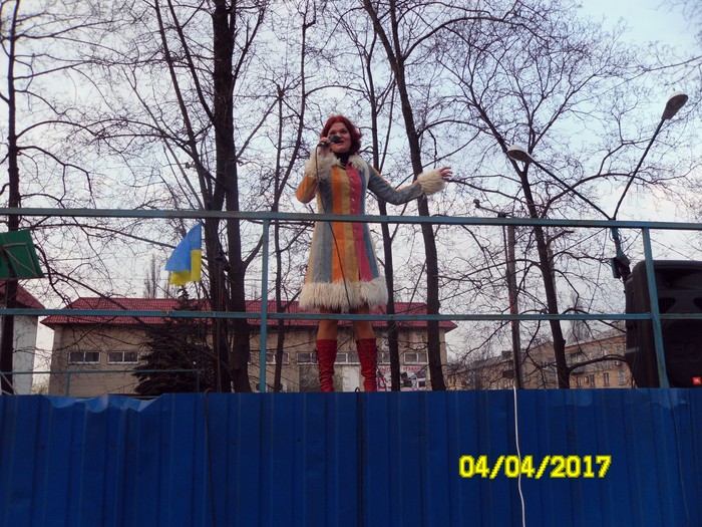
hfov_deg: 52.6
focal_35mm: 35
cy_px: 264
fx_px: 710
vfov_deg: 40.7
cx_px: 351
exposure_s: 1/98
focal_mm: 6.3
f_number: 3.5
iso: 80
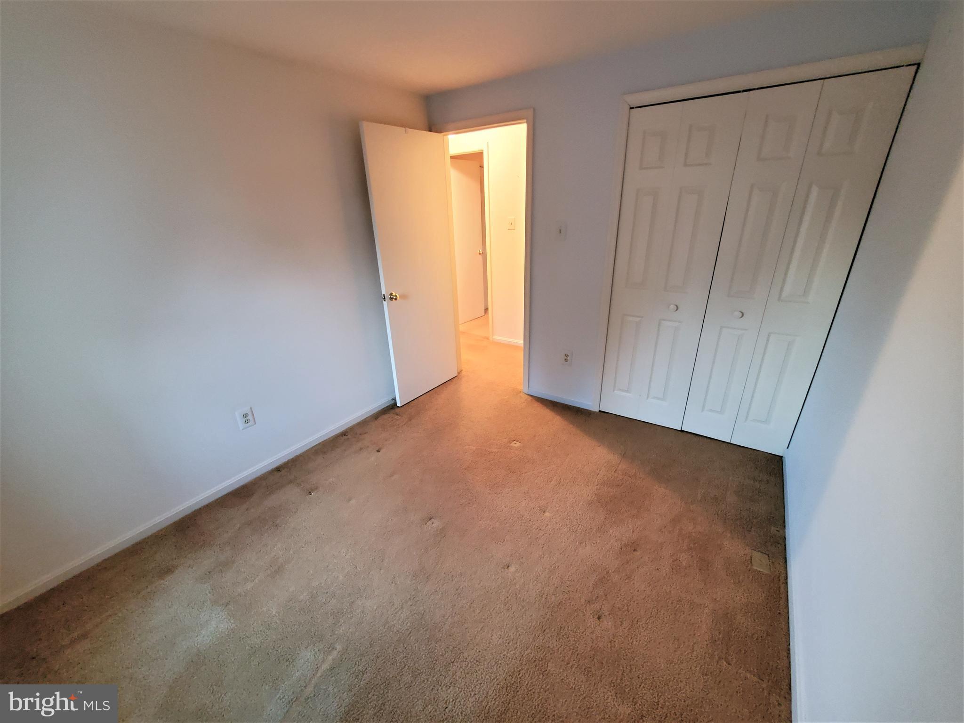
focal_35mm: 13
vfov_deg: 89.9
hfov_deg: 106.2
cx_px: 482
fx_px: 362
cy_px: 362
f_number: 2.2
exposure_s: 1/24
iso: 800
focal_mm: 1.8
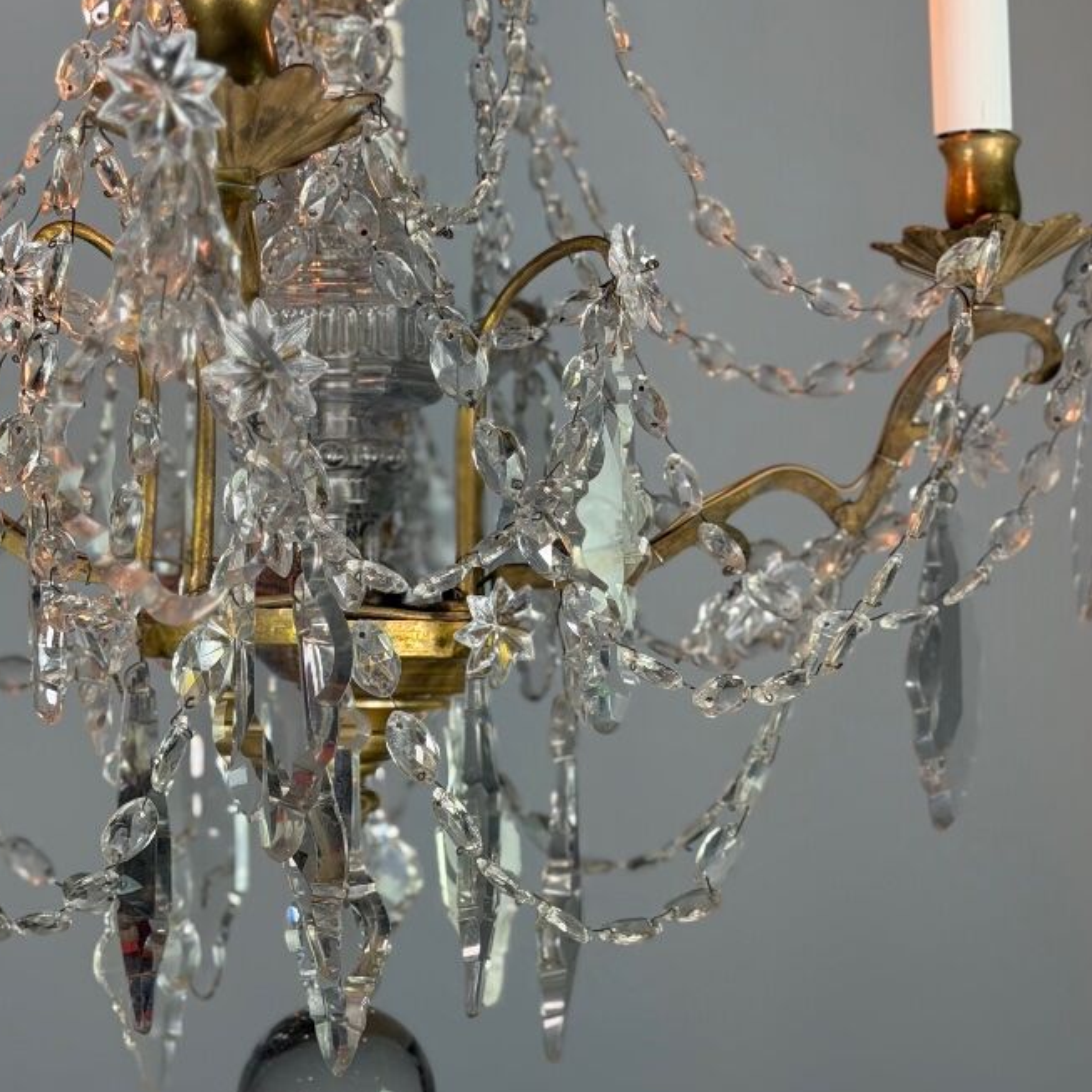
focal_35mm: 78
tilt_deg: +2.2
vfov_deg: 22.2
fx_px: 2784
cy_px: 515
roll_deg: +1.2
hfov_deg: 22.2
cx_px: 646
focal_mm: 6.76
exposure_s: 1/100
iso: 125
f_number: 1.78
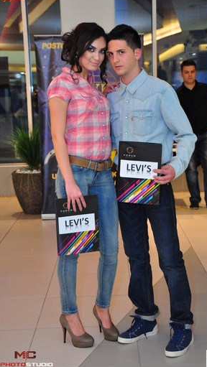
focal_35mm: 67
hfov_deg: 18.0
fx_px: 653
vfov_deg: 31.4
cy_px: 182
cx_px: 123
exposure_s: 1/60
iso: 1600
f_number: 4.8
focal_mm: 42
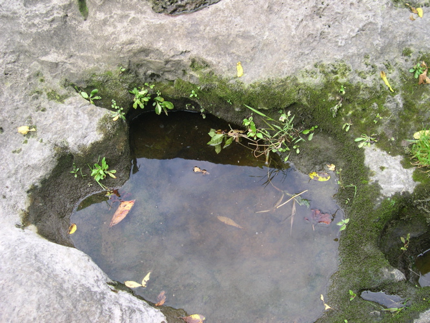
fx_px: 472
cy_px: 162
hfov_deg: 49.0
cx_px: 215
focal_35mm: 38
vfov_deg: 37.7
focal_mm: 8
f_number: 2.8
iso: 100
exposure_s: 1/71.8
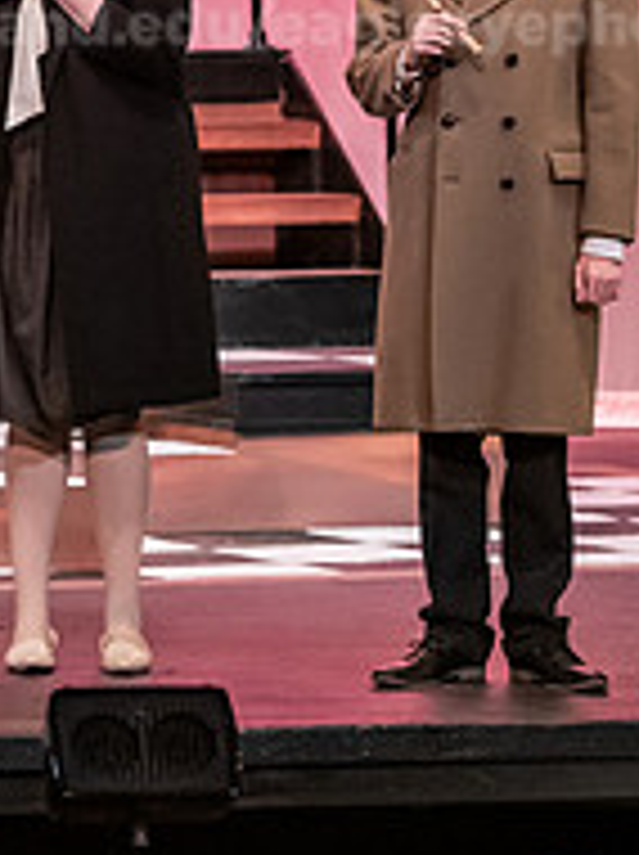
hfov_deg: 5.1
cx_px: -504
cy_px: 119
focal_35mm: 288
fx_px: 7104
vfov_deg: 6.9
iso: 3200
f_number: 3.2
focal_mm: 98
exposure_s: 1/200
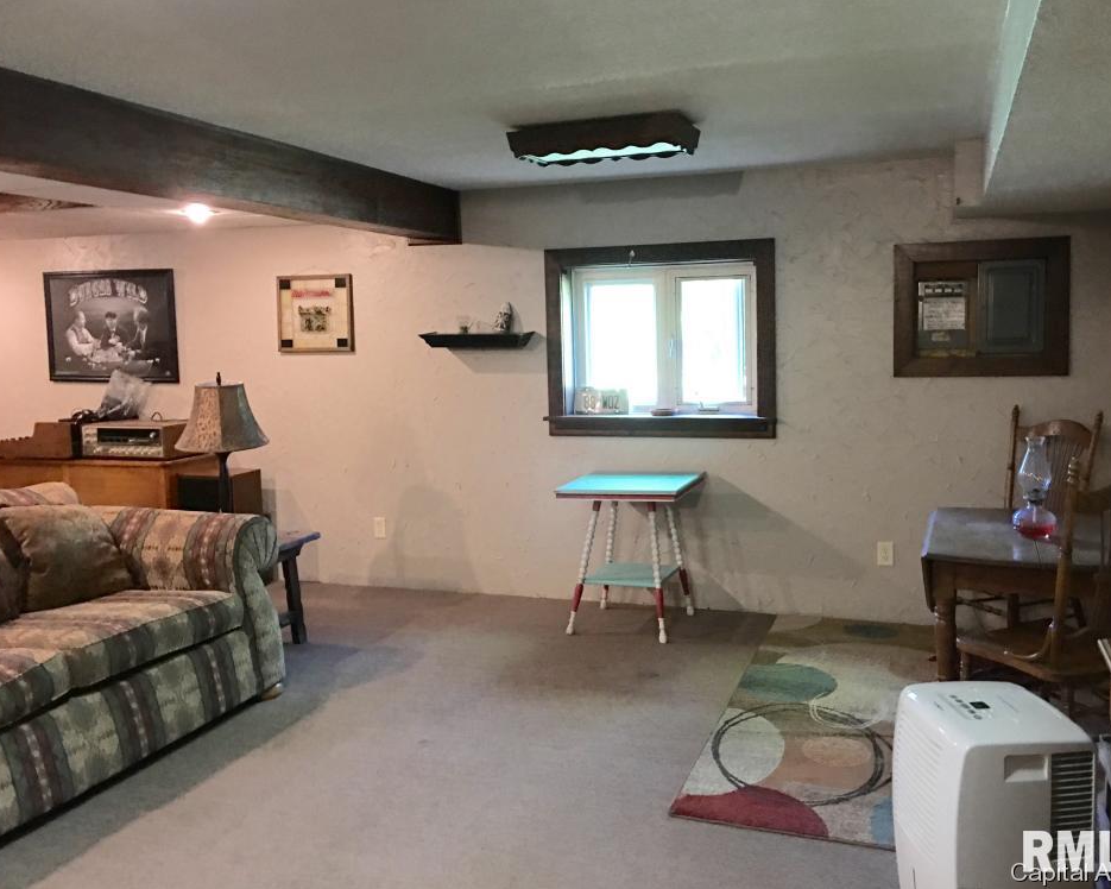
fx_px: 1019
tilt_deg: -5.4
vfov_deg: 47.1
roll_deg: +0.7
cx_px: 595
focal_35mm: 31
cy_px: 435
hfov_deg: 57.1
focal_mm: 4.15
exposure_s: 1/4
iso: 64
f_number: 2.2
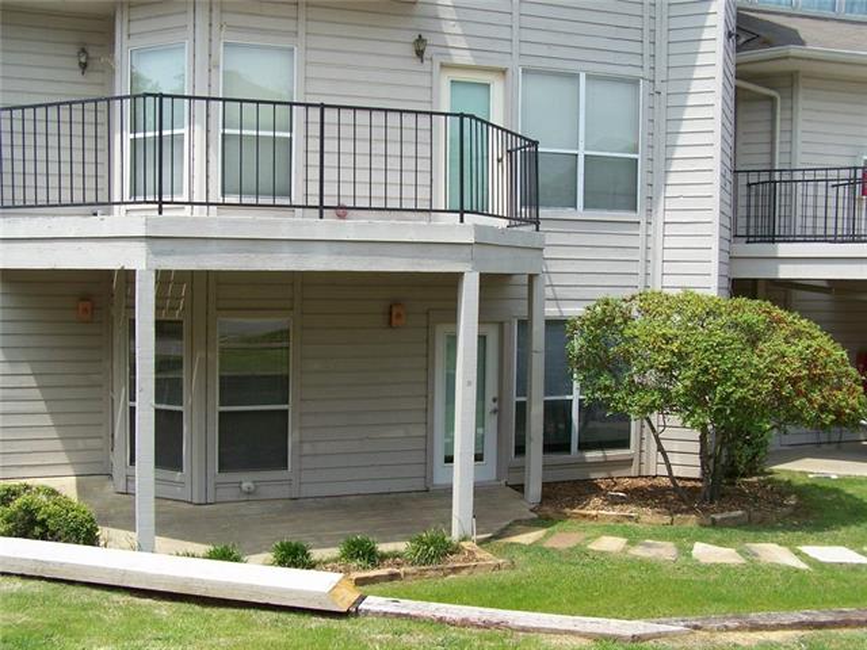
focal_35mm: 38
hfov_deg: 49.0
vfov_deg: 37.7
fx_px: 952
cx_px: 434
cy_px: 325
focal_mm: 6.3
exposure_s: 1/640
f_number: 4
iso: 80
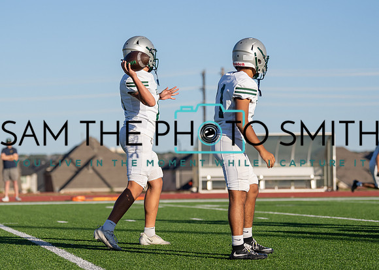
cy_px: 142
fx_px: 1495
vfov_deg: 10.3
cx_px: 140
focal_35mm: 139
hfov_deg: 14.4
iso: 160
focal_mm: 102
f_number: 2.8
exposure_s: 1/4000
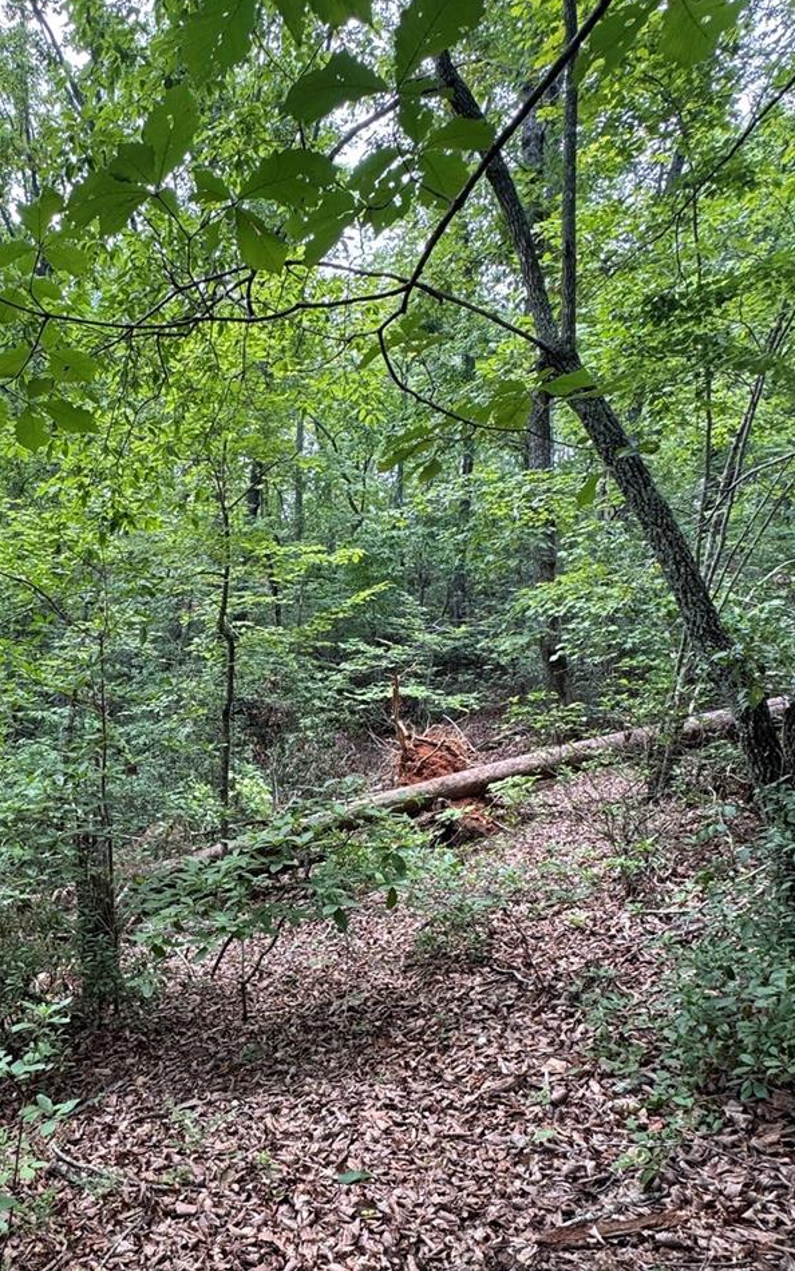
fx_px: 832
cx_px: 199
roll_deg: -4.1
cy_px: 756
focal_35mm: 24
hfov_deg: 49.1
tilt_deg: -5.6
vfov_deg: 74.1
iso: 64
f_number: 2.2
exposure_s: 1/99
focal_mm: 2.22
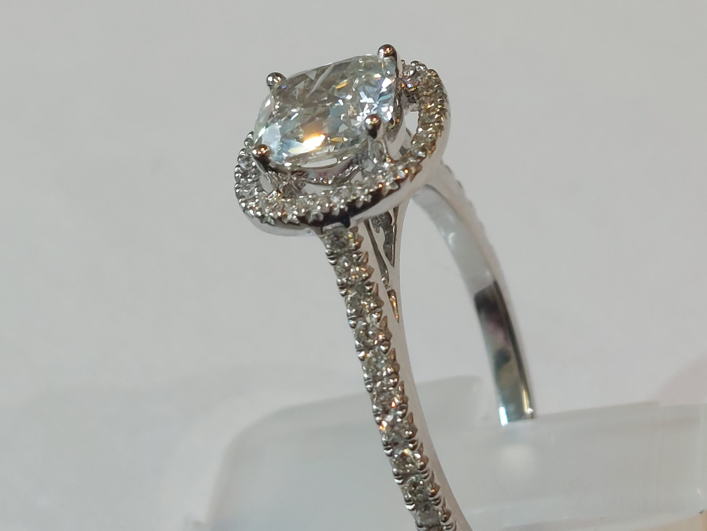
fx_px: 511
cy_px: 266
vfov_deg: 54.9
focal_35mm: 25
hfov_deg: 69.4
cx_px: 354
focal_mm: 5.23
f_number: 1.8
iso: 50
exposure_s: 1/100
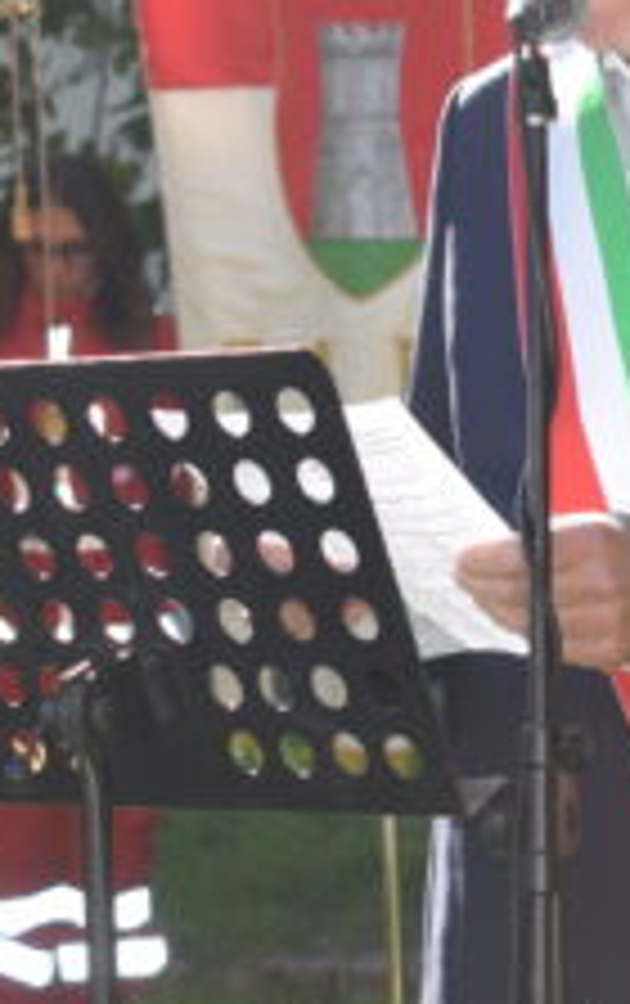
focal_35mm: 200
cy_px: 495
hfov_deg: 6.5
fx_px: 5477
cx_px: 742
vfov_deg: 10.5
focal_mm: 42
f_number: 5
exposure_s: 1/160
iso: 100
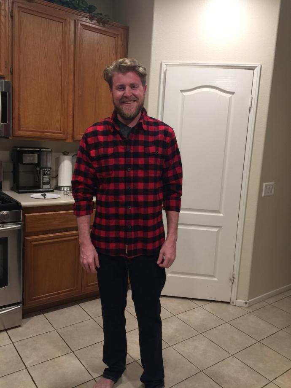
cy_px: 194
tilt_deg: -8.7
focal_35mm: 29
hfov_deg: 48.2
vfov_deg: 61.7
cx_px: 146
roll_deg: -2.4
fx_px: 325
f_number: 2.2
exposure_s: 1/15
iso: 50
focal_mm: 4.15
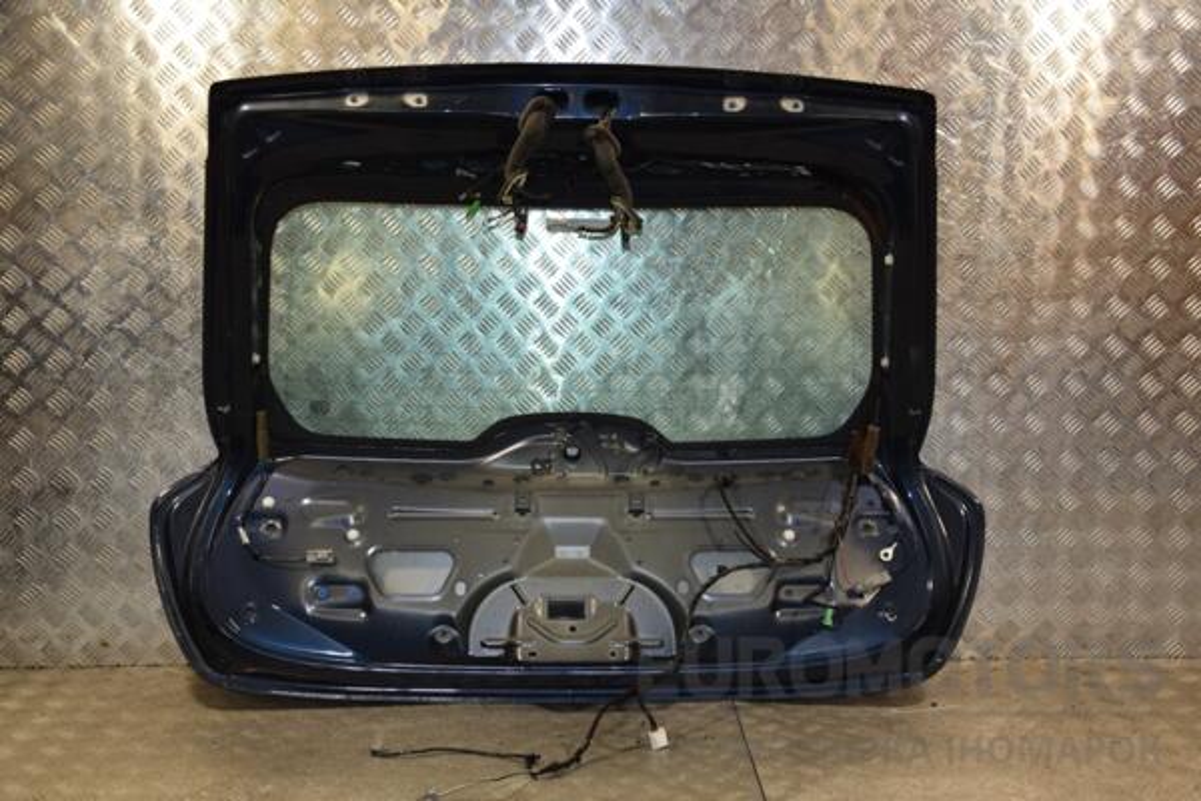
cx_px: 600
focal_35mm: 42
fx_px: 1401
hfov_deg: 46.4
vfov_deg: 31.9
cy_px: 400
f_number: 5
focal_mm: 28
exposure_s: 1/200
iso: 800
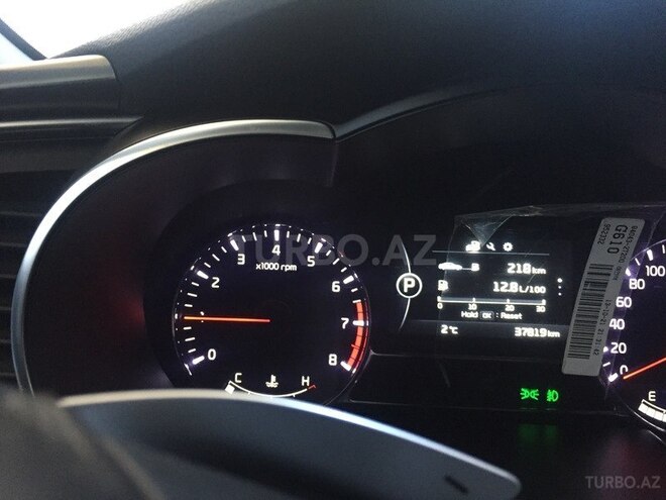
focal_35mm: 29
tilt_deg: -15.3
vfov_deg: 48.2
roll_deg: +0.4
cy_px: 250
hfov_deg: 61.7
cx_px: 333
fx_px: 558
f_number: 2.2
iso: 250
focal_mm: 4.15
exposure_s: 1/25
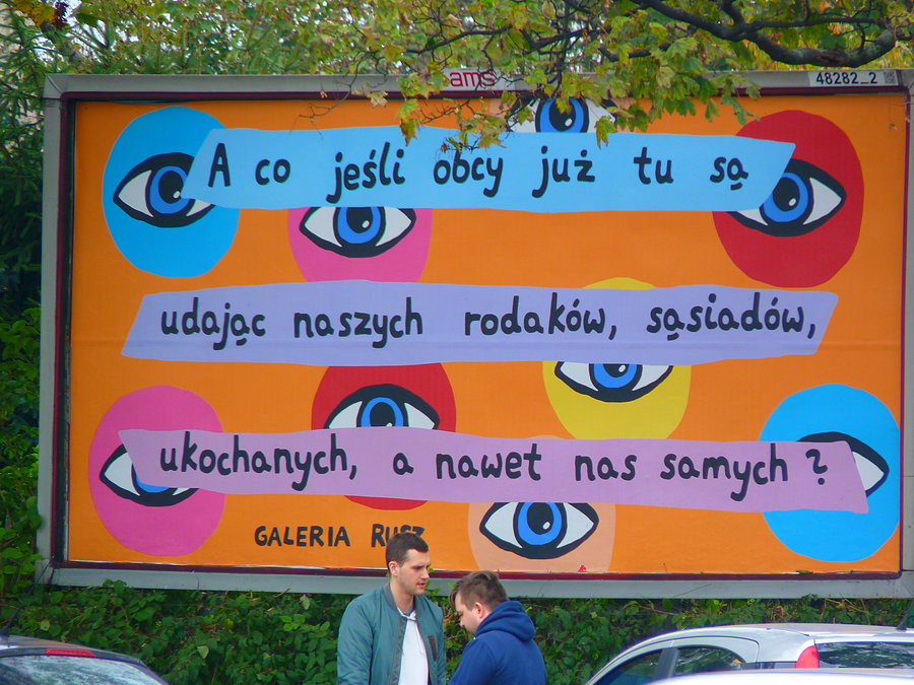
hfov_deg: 4.5
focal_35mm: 436
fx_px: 11512
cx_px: 457
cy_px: 342
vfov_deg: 3.4
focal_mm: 77.6
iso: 100
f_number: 3.8
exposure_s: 1/30
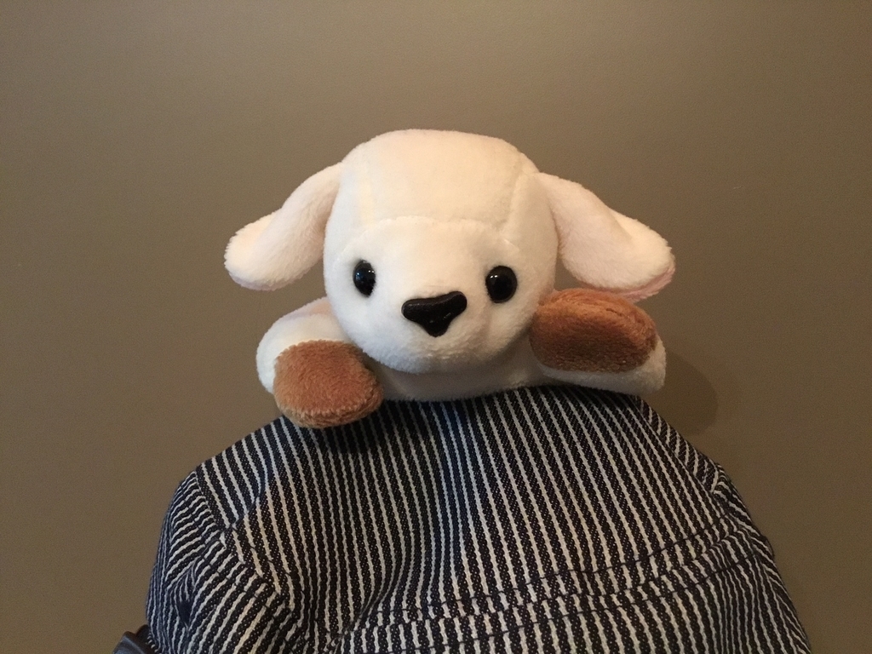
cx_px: 436
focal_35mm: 31
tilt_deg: -5.1
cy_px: 327
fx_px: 781
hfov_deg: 58.4
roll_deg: +4.0
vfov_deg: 45.4
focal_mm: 3.3
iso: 250
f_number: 2.4
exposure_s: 1/17
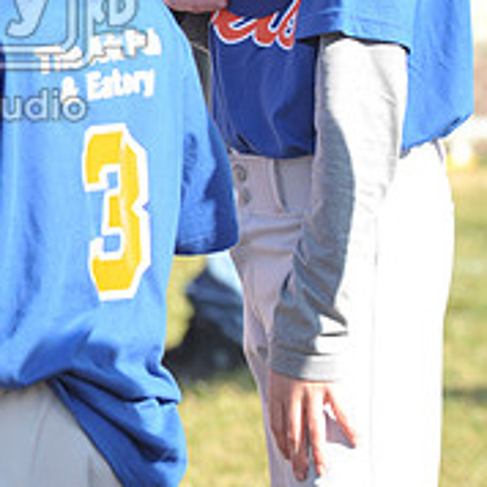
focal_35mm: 555
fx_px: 8834
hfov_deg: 3.1
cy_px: 5
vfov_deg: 3.2
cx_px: -208
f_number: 7.1
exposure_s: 1/320
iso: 400
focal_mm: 200
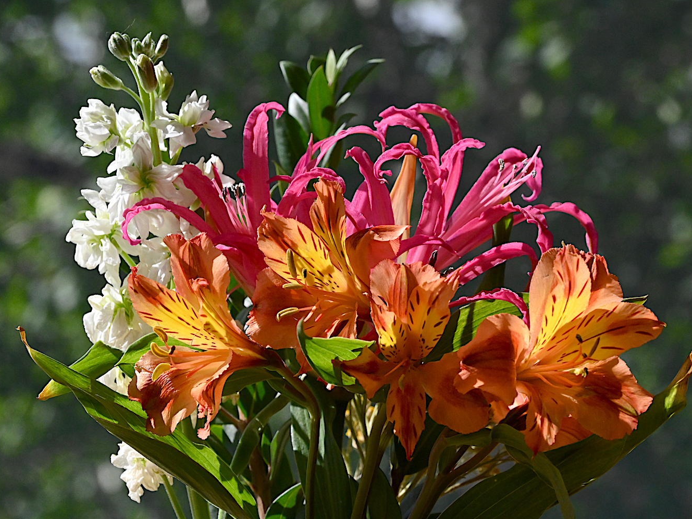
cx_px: 379
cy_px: 260
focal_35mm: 152
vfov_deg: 9.8
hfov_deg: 13.0
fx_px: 3029
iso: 3200
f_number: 11
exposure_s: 1/4000
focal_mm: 93
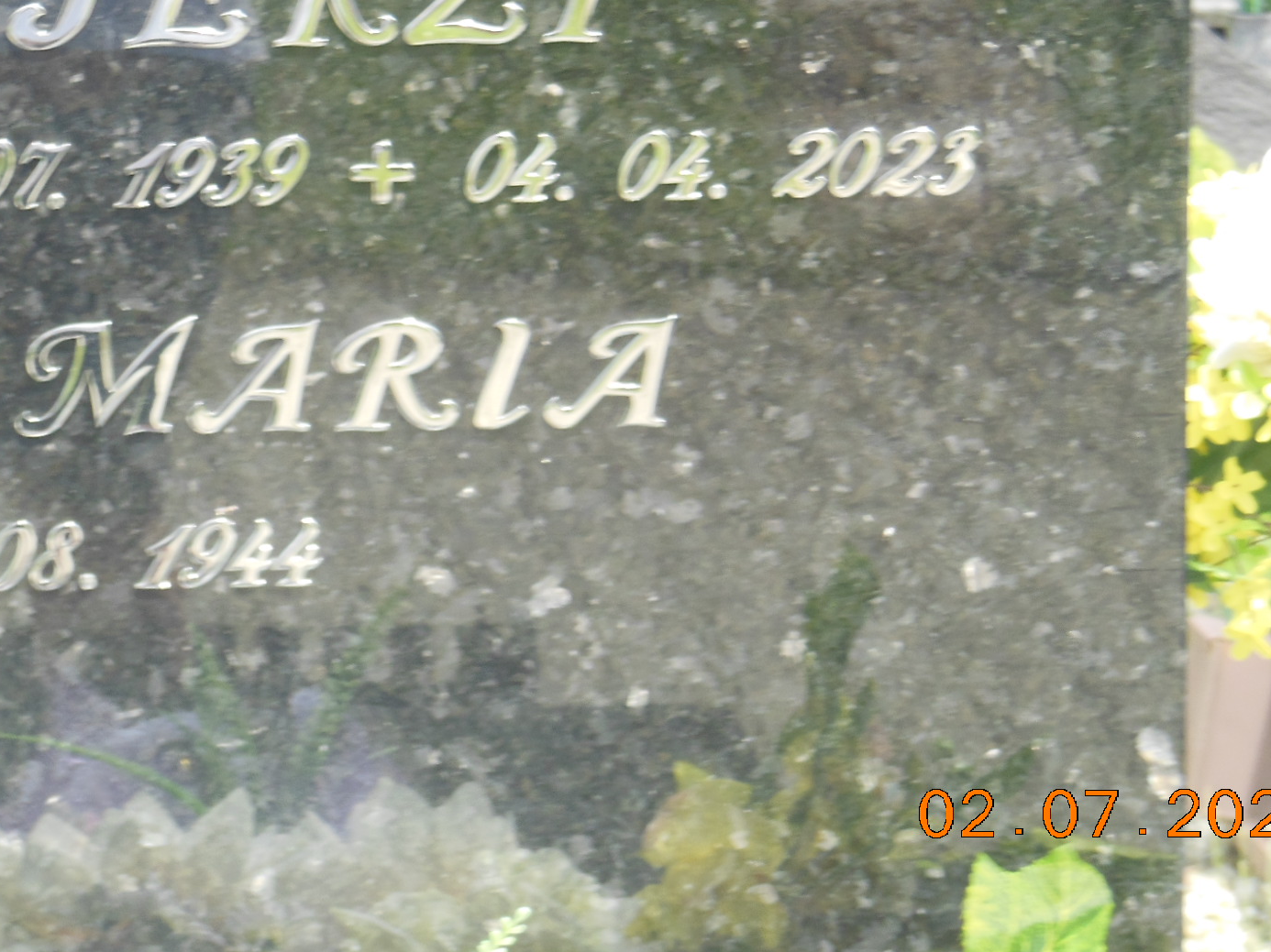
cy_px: 187
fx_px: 6681
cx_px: 369
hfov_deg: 10.8
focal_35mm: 182
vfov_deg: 8.1
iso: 125
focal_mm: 19.7
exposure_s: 1/125
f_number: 4.8
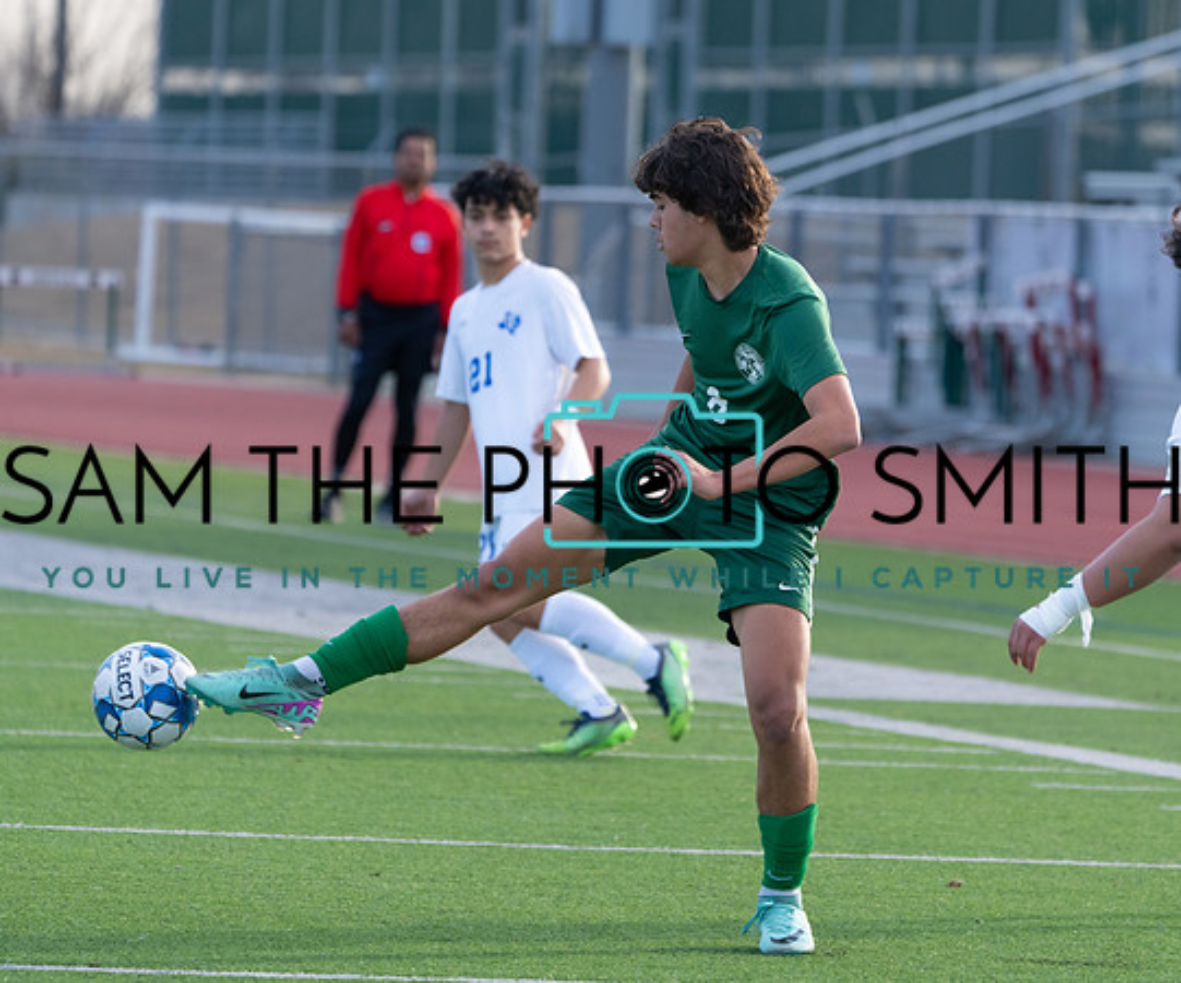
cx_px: 703
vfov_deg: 4.8
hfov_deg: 5.8
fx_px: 11722
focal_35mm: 330
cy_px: 465
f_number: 5.6
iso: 640
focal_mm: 253
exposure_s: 1/1250
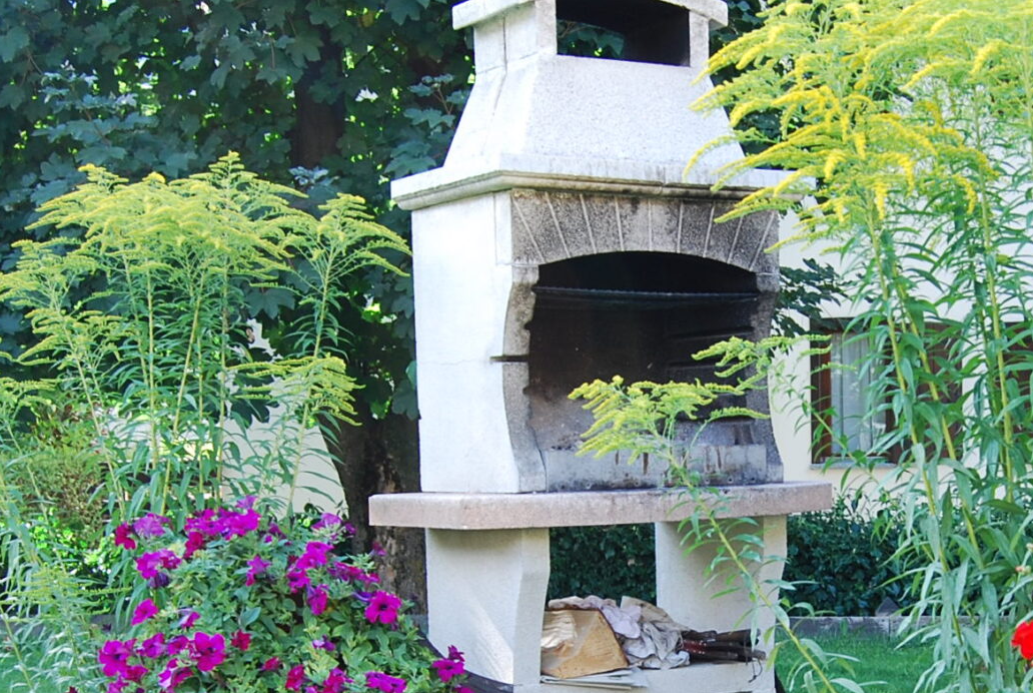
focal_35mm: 67
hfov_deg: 29.7
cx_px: 743
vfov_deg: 20.1
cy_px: 571
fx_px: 1926
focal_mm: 18
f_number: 5
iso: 200
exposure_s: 1/100
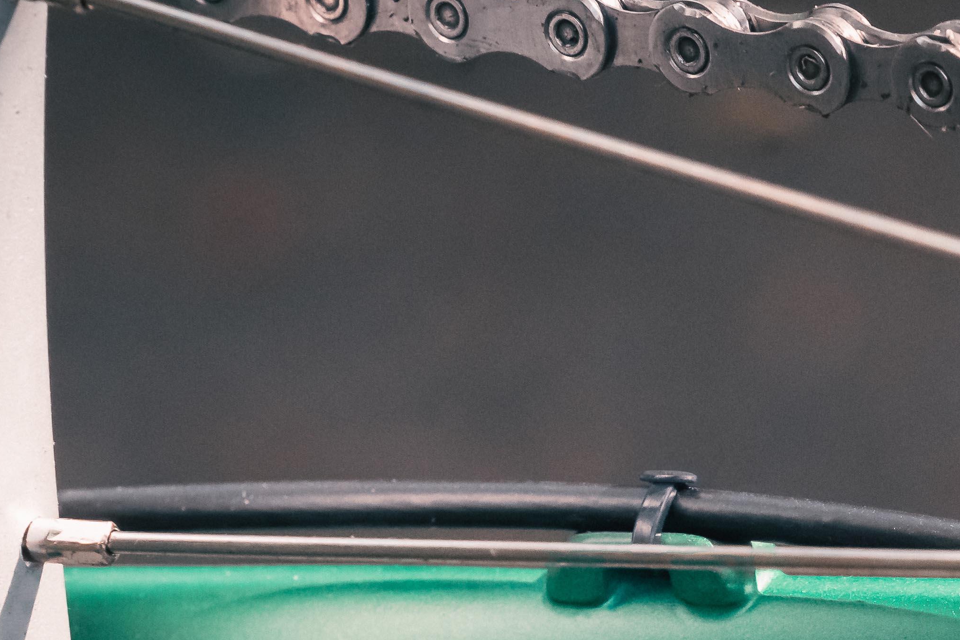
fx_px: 15811
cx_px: 1009
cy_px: 862
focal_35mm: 593
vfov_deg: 2.3
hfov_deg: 3.5
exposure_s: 1/320
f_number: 10
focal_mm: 200
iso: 12800
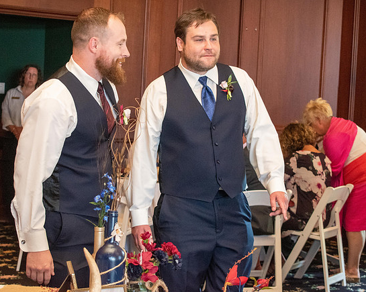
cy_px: 127
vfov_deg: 17.2
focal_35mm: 89
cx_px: 177
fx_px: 963
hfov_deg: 21.5
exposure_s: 1/60
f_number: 5.3
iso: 3200
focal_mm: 46
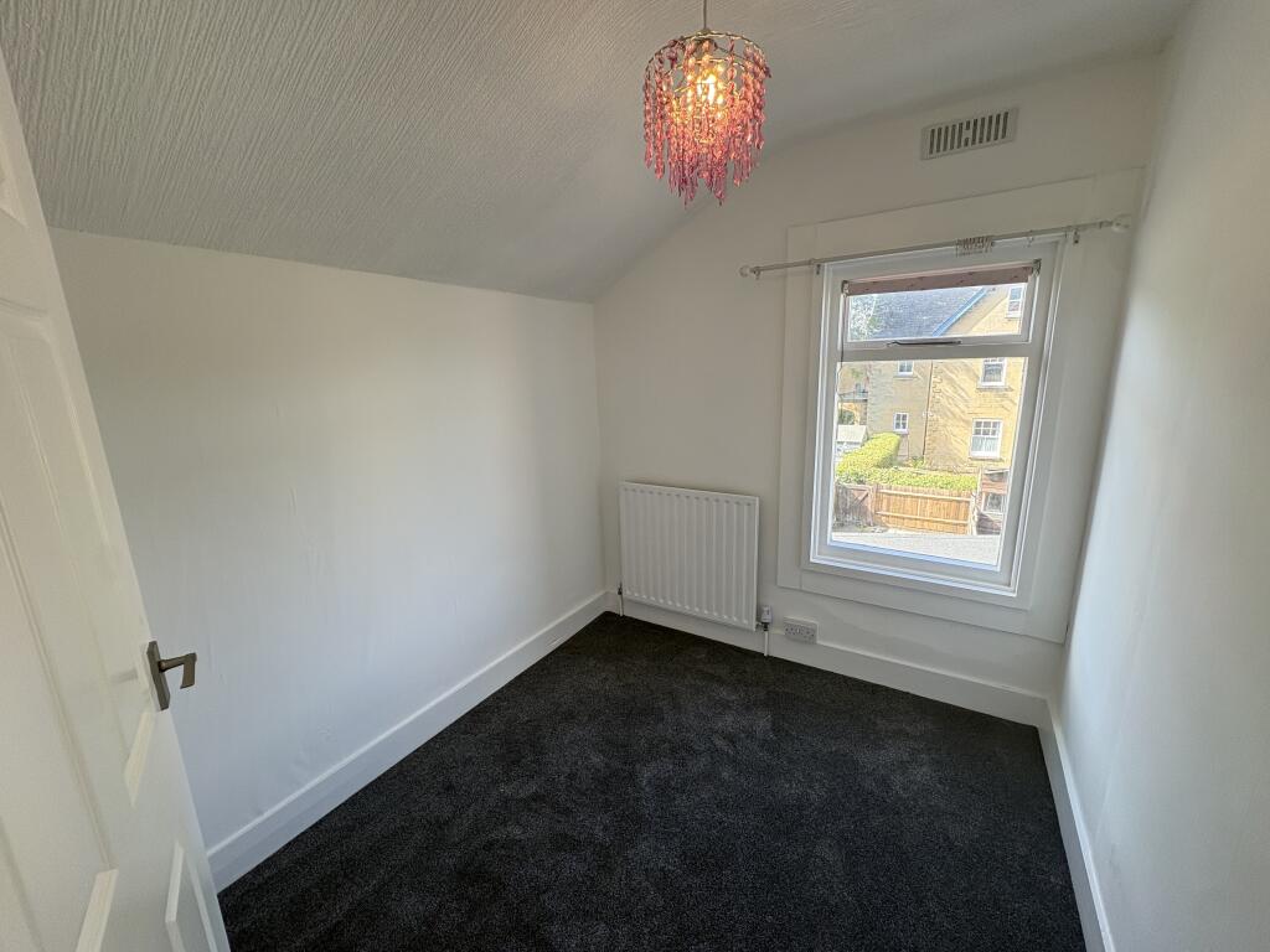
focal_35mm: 14
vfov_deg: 85.7
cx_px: 635
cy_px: 476
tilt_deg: -11.9
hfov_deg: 102.1
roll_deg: +2.5
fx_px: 514
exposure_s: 1/100
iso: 50
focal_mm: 2.22
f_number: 2.2
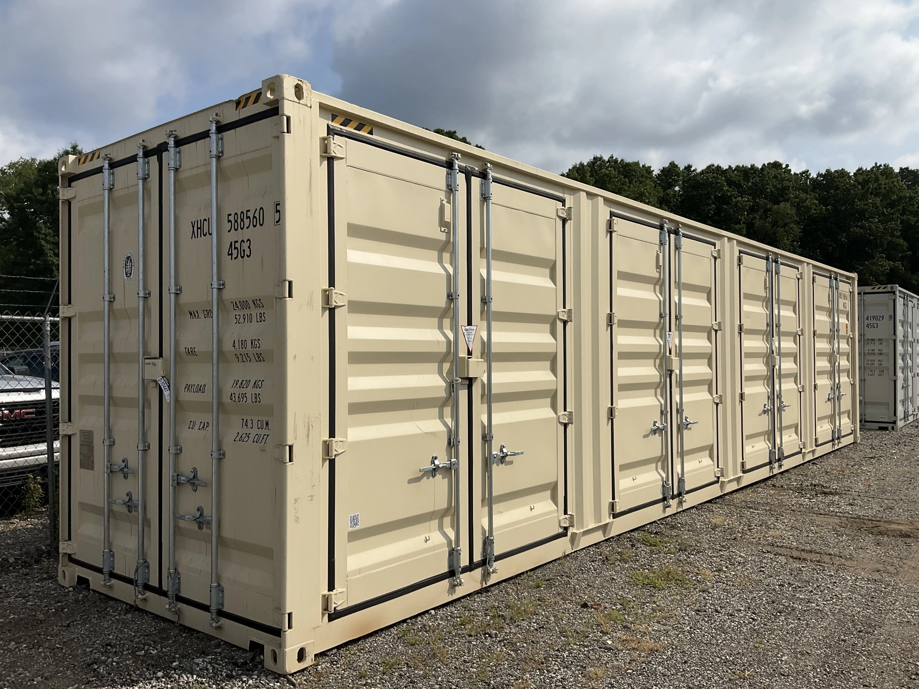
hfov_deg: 61.7
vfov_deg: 48.2
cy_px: 344
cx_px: 460
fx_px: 770
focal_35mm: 29
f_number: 1.8
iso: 25
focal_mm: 3
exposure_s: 1/4785
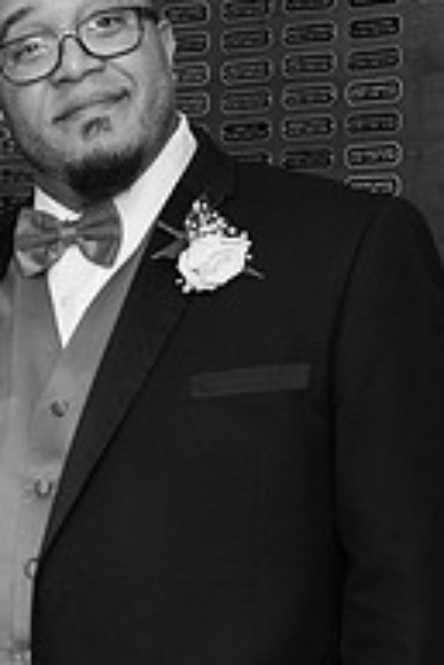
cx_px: 0
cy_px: 481
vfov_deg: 17.8
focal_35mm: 114
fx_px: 2105
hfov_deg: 11.9
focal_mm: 38
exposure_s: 1/200
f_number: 4
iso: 800
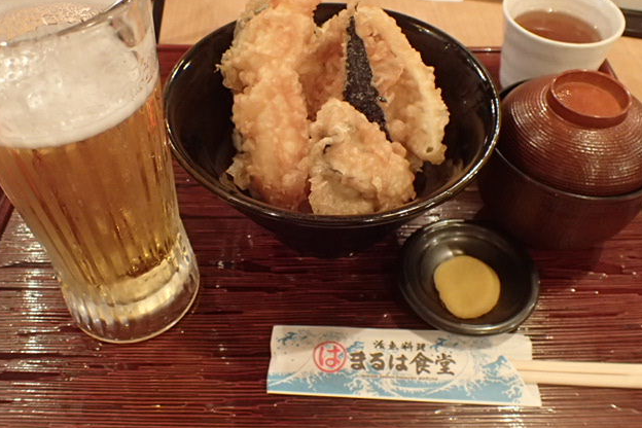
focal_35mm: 32
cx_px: 318
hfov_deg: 58.7
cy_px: 191
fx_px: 571
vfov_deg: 41.1
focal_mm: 5.5
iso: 800
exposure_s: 1/100
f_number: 2.3
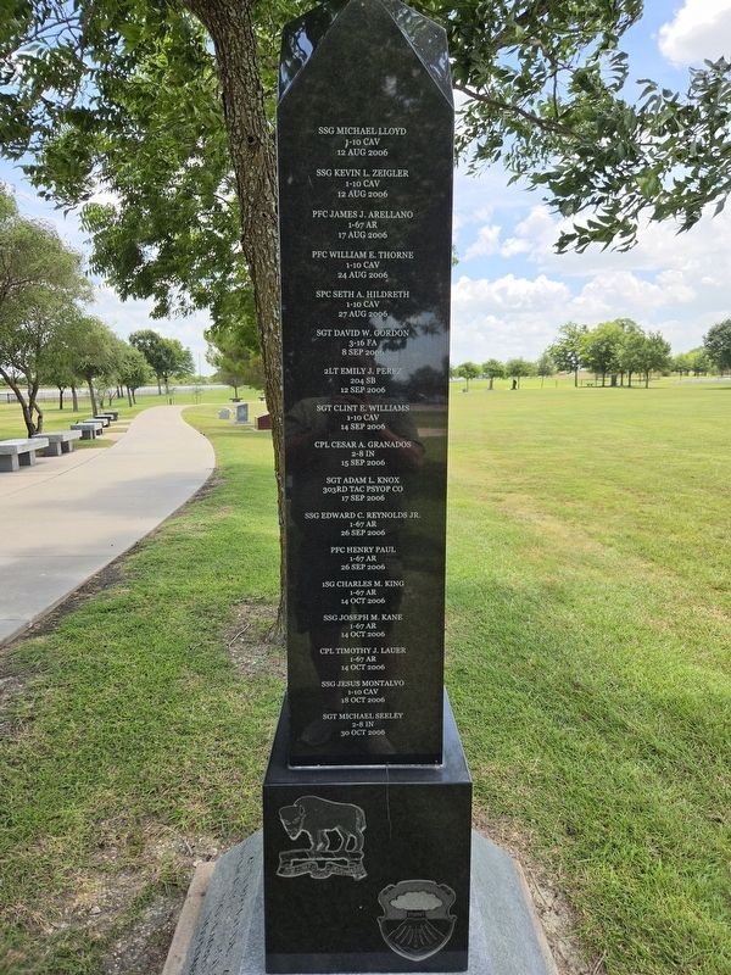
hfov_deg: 58.9
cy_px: 488
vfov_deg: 73.9
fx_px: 648
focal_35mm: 23
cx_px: 366
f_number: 1.8
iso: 80
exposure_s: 1/3084
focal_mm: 5.4
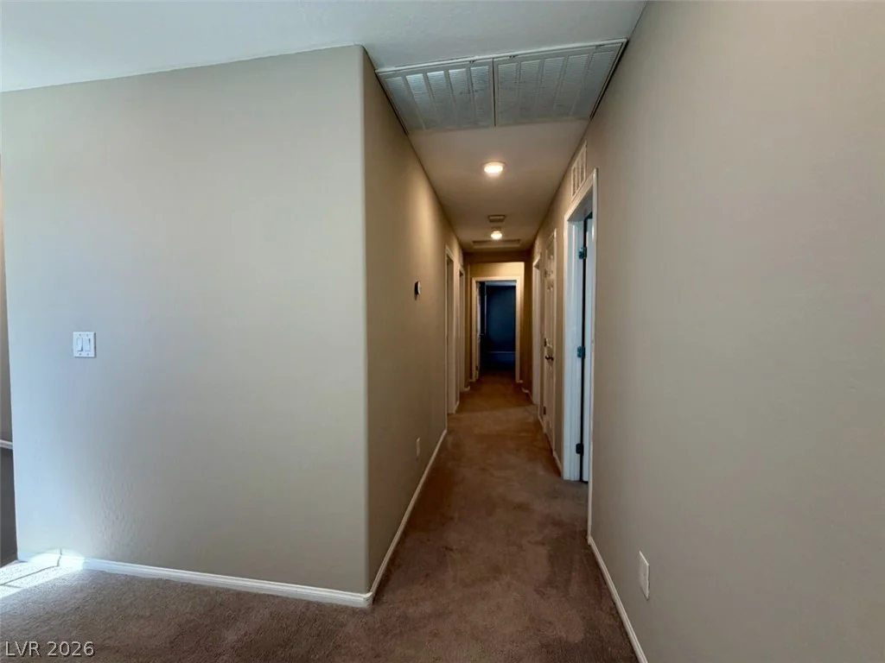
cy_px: 332
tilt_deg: -3.5
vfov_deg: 85.7
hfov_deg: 102.1
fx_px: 358
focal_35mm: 14
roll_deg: +1.5
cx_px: 442
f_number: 2.2
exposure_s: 1/120
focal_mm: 2.22
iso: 200
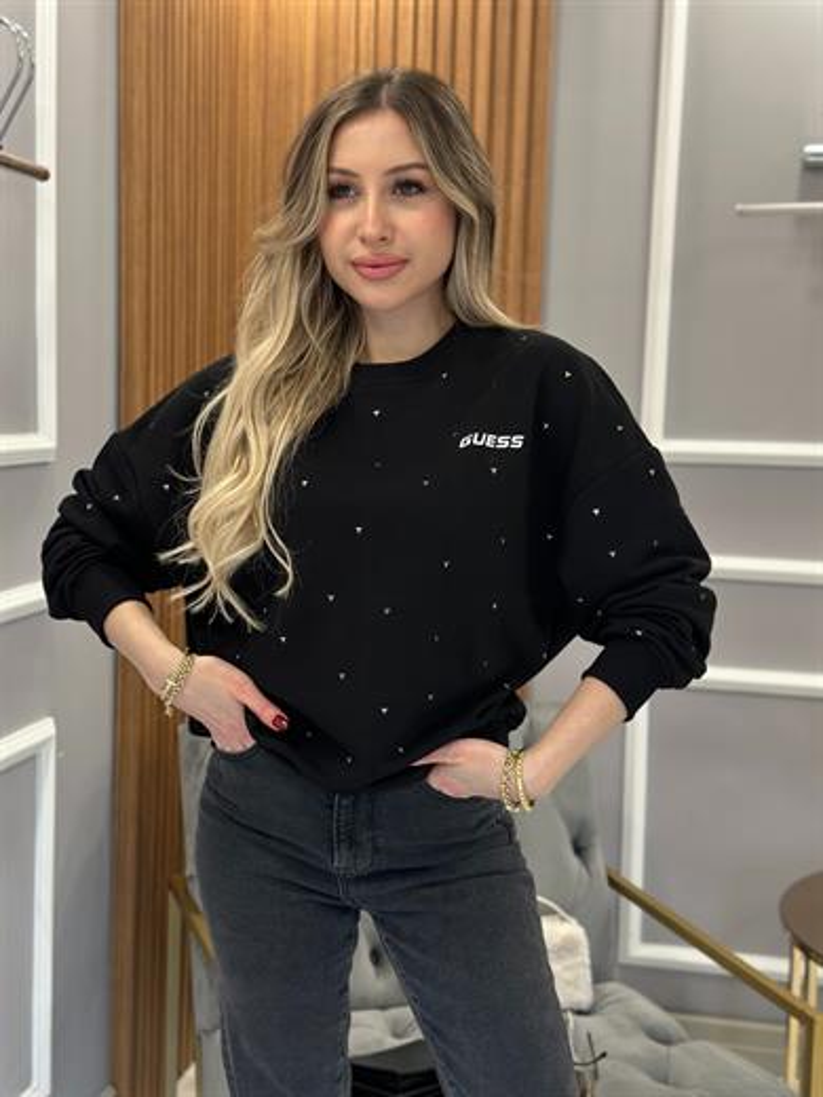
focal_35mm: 48
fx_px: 1522
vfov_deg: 39.7
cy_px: 548
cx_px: 412
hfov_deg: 30.3
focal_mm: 6.86
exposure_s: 1/100
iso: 160
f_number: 1.78
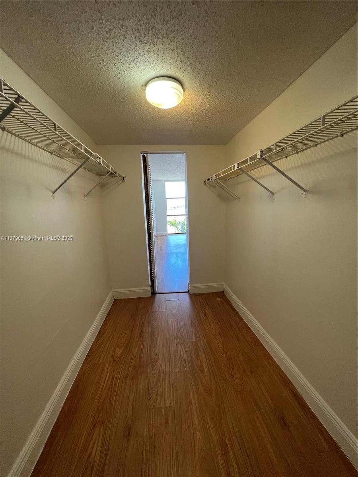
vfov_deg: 106.2
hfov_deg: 89.9
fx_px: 179
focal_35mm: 13
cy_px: 238
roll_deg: +3.6
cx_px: 179
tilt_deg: -7.6
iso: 125
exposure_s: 1/120
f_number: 1.8
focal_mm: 1.57
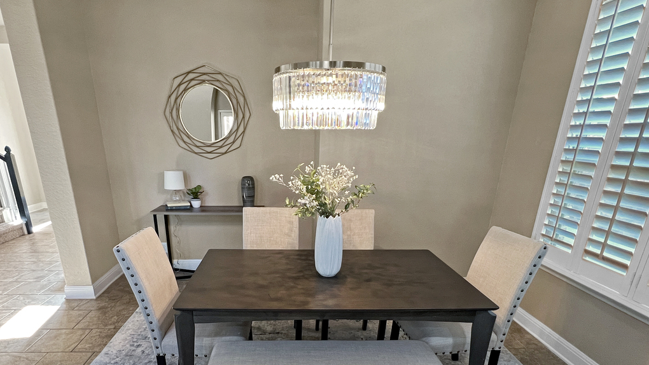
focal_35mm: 20
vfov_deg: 53.1
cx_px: 291
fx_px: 344
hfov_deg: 86.3
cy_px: 279
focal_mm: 1.57
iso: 200
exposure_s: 1/60
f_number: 1.8
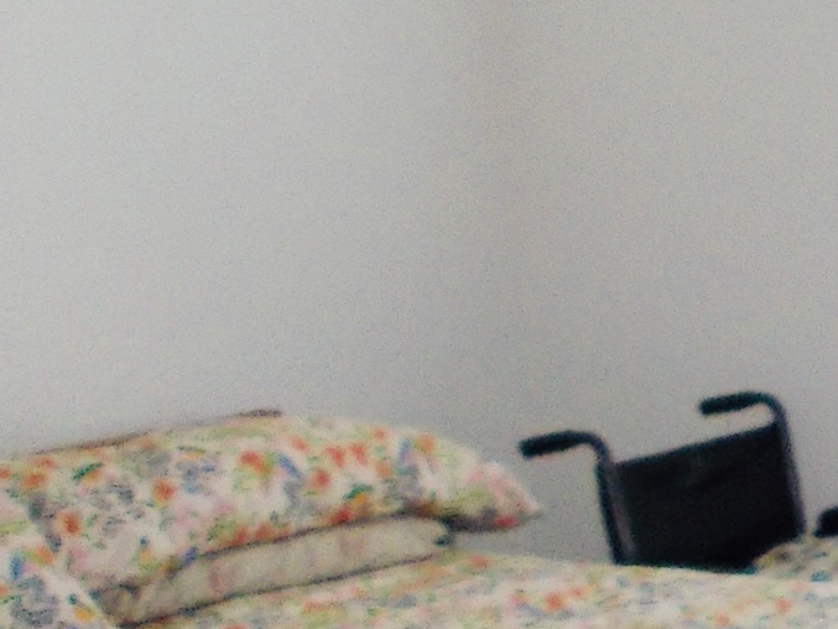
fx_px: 2857
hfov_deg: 15.8
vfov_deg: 12.6
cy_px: 344
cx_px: 1099
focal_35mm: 118
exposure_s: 1/25
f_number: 3.2
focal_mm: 4.6
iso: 220
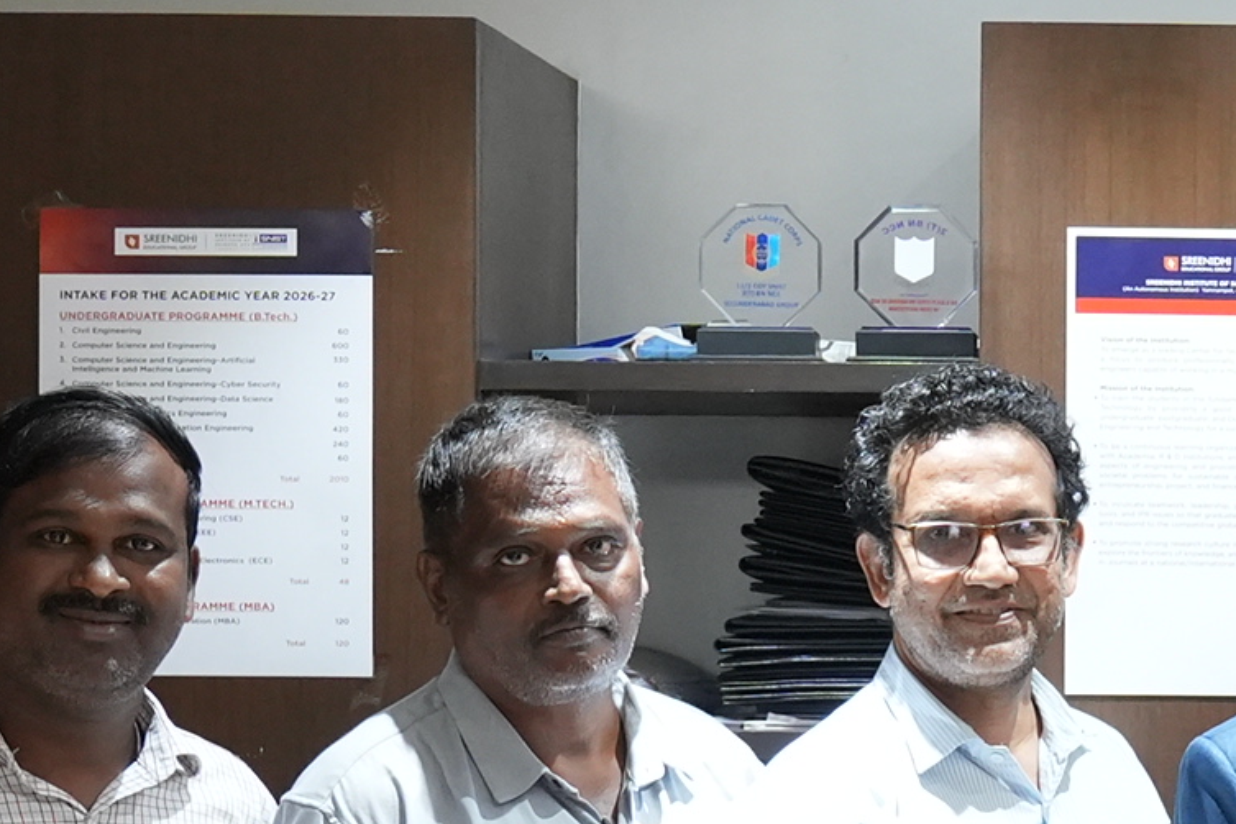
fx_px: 4635
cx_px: 1765
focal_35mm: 135
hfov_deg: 14.3
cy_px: 827
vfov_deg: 10.1
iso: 2500
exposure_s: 1/100
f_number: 3.5
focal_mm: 29
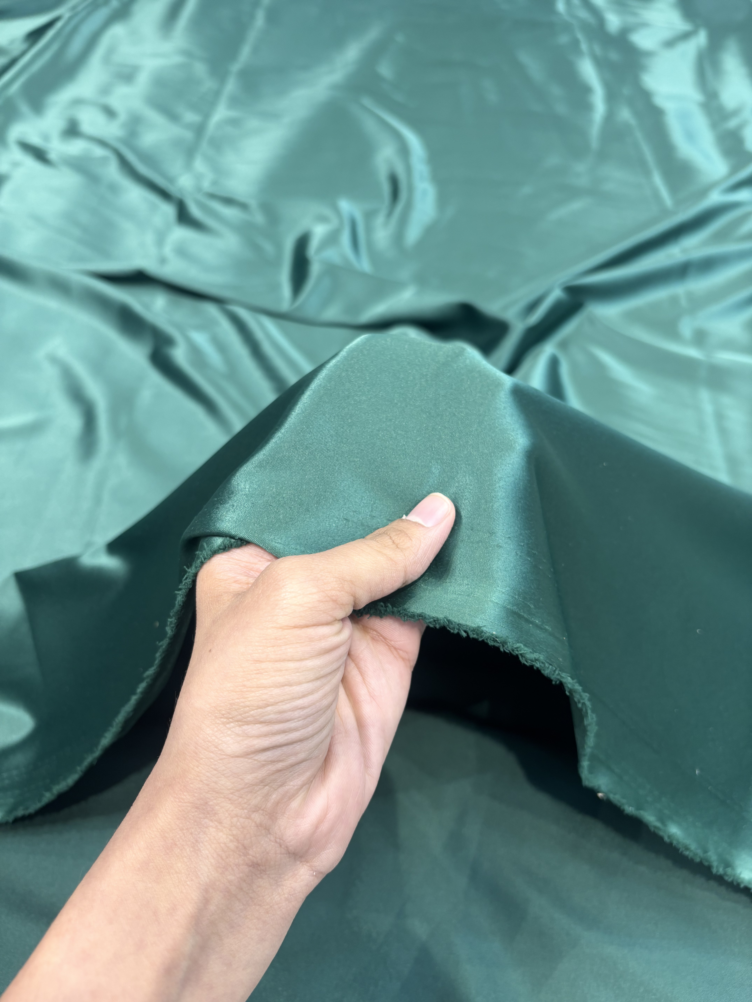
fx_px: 753
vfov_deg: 67.3
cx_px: 376
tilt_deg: -46.7
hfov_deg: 53.1
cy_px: 501
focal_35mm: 26
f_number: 1.6
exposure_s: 1/50
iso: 80
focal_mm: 5.96
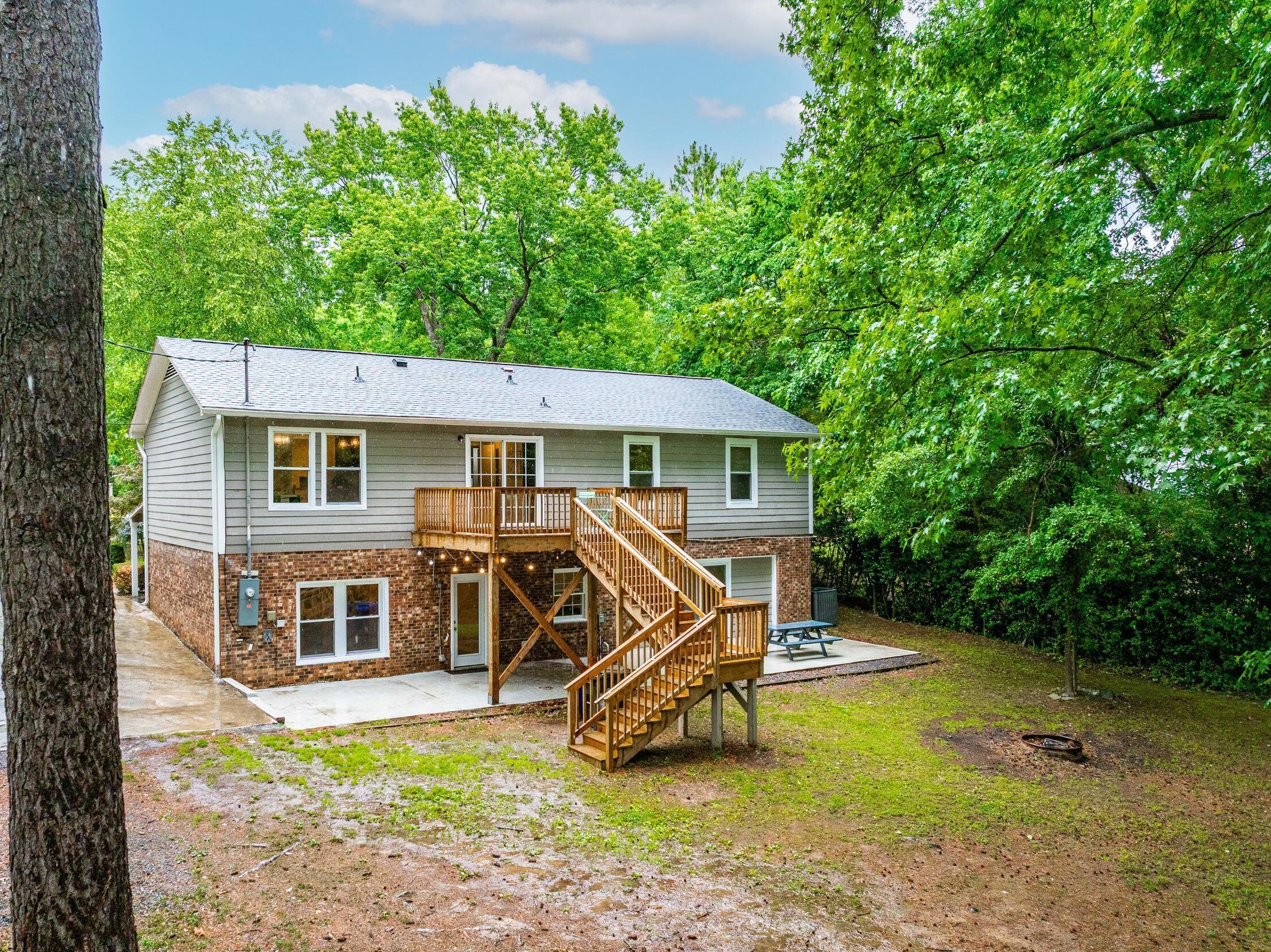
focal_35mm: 27
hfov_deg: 65.2
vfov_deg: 51.3
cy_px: 510
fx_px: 991
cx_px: 574
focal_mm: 12.29
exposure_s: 1/640
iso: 400
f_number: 2.8
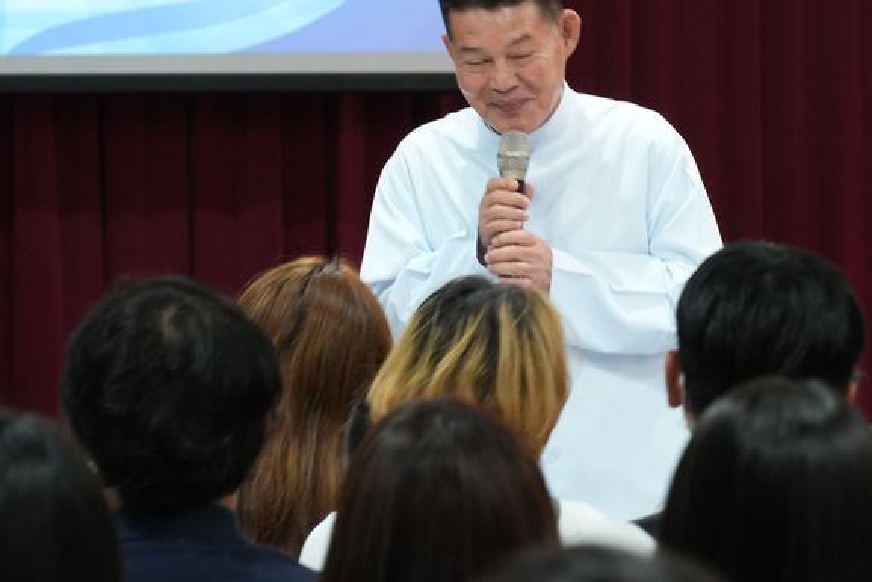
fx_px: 6929
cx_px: 490
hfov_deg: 7.2
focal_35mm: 286
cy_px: 144
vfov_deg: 4.8
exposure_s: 1/30
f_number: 5.6
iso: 1600
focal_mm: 110
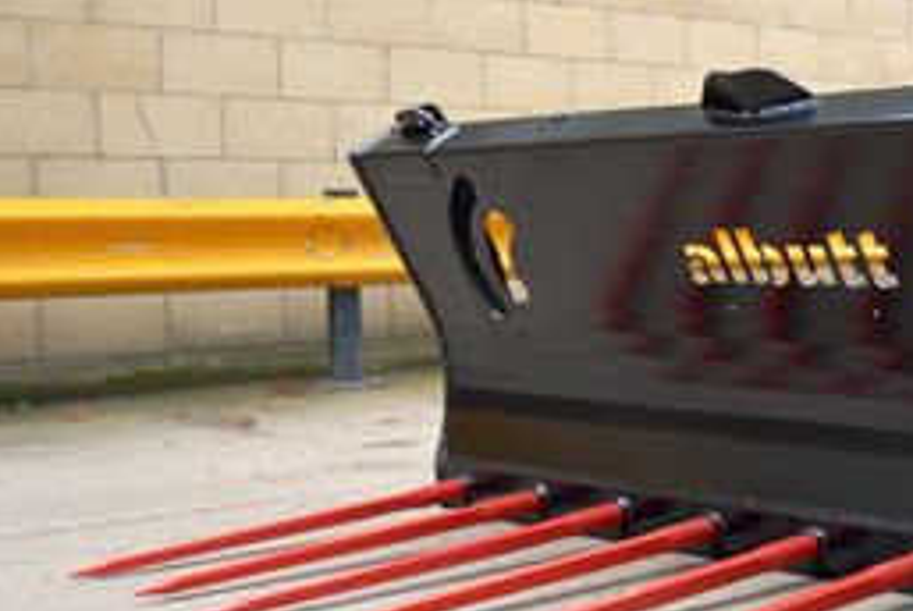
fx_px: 1625
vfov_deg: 21.2
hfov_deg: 30.2
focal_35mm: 64
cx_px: 796
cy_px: 387
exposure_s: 1/60
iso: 400
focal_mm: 22
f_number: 4
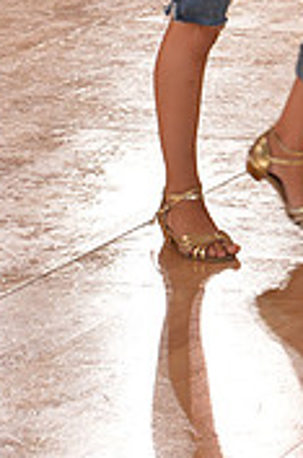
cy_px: -259
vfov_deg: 7.9
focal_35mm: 256
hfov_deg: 5.3
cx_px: 398
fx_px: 3251
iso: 1600
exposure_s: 1/250
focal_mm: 78
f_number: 5.6
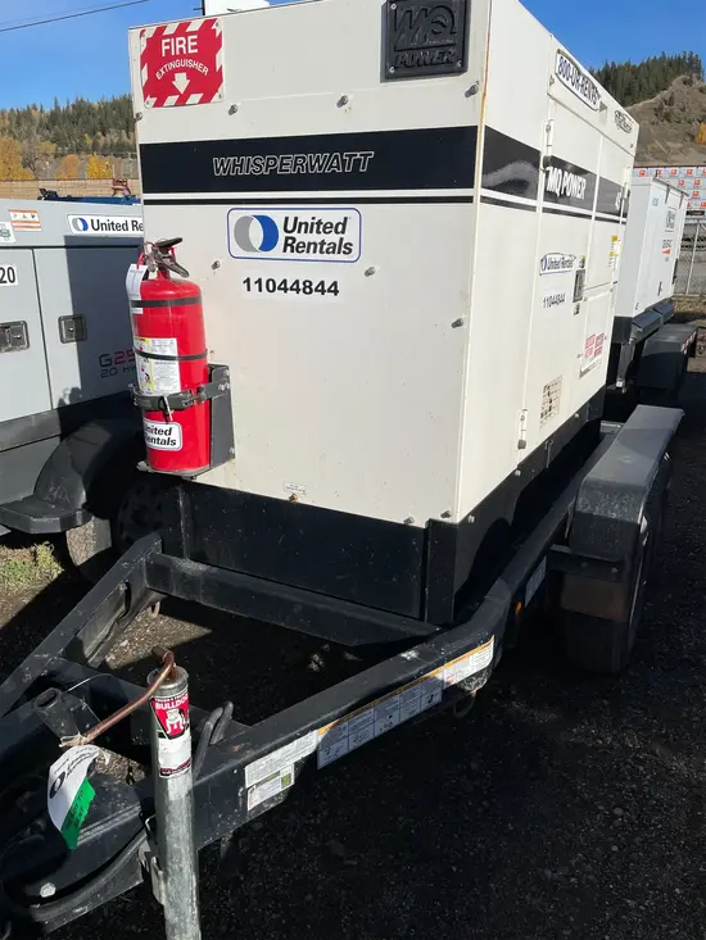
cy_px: 470
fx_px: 707
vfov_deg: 67.3
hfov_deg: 53.1
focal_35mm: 26
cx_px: 353
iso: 50
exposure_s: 1/8403
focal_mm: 4.2
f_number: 1.6
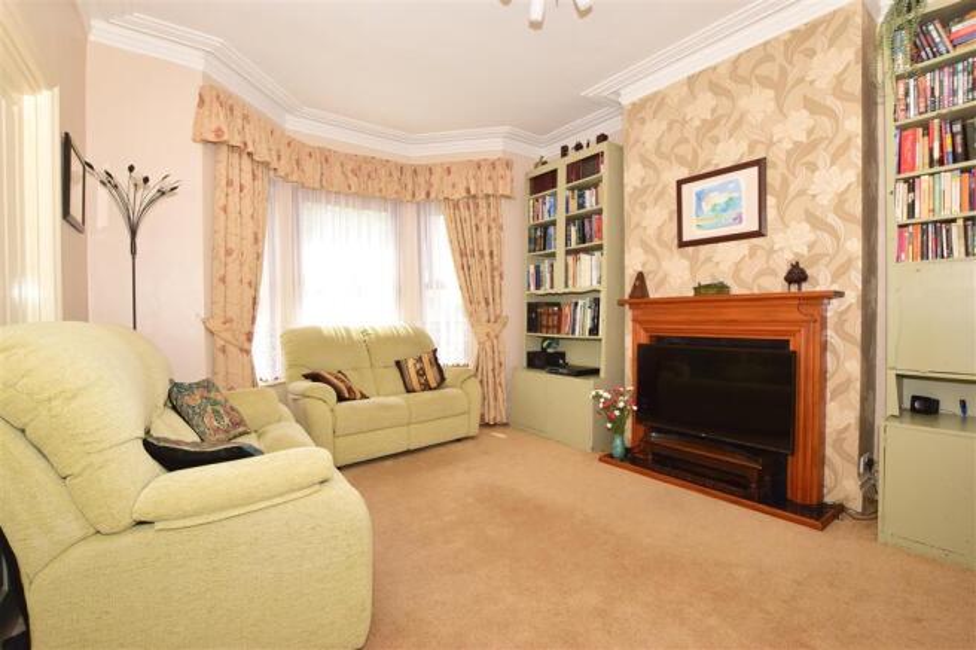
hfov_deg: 100.4
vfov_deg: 77.3
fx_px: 407
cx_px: 488
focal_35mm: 15
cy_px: 325
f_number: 10
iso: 640
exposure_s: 1/200
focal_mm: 10
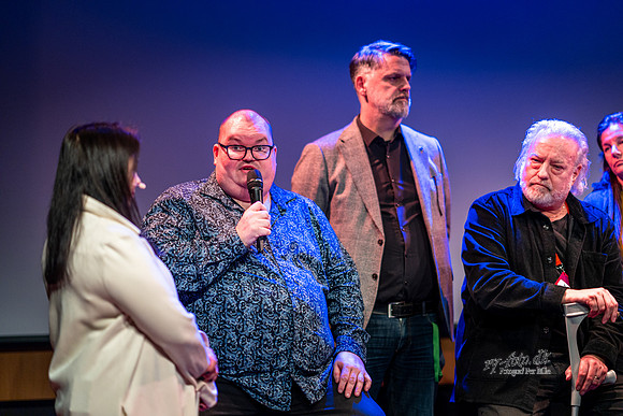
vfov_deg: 16.1
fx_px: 1471
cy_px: 208
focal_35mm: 85
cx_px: 312
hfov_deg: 23.9
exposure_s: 1/200
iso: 1000
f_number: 1.4
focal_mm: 85
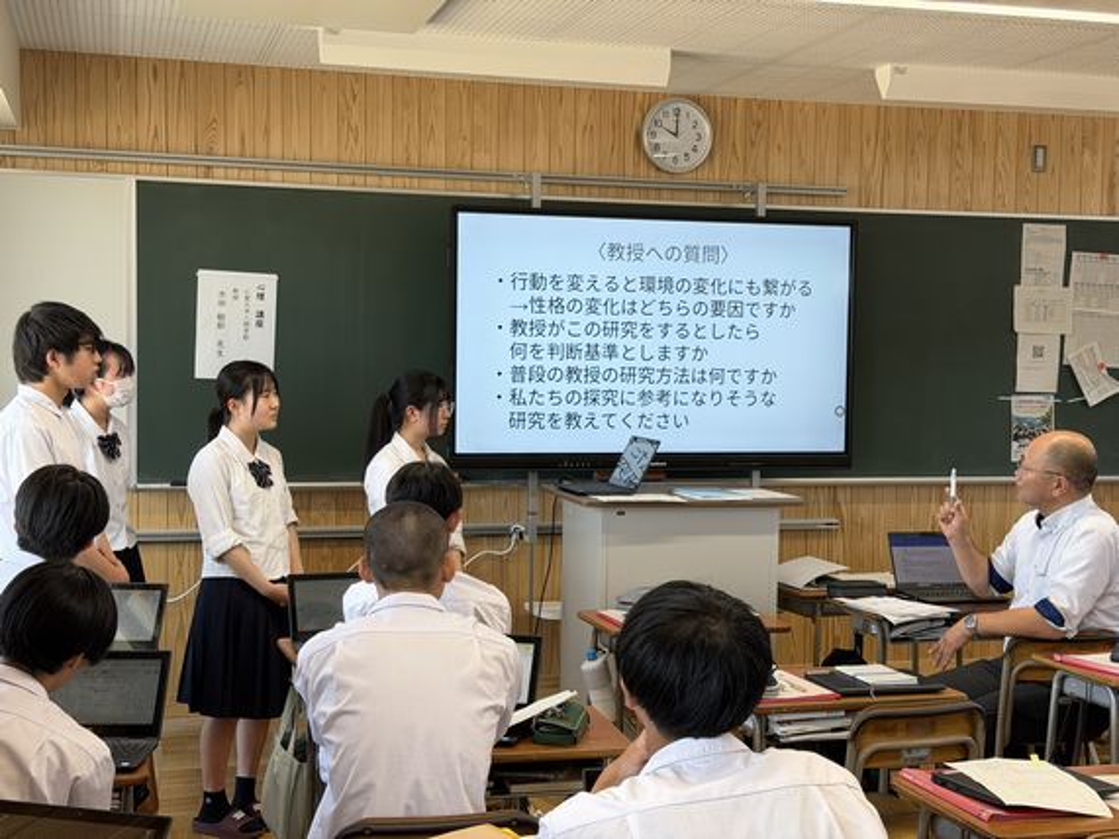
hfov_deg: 39.7
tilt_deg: -2.6
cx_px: 560
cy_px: 420
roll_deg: -0.9
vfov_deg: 30.3
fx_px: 1551
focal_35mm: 48
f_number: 1.78
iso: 50
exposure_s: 1/136
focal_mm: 6.76
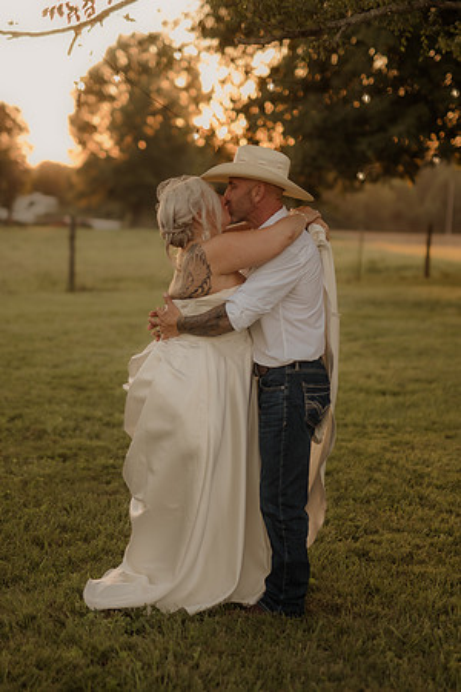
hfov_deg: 18.2
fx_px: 1441
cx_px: 230
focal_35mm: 75
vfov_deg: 27.0
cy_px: 346
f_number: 2.8
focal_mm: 50
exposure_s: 1/400
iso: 200
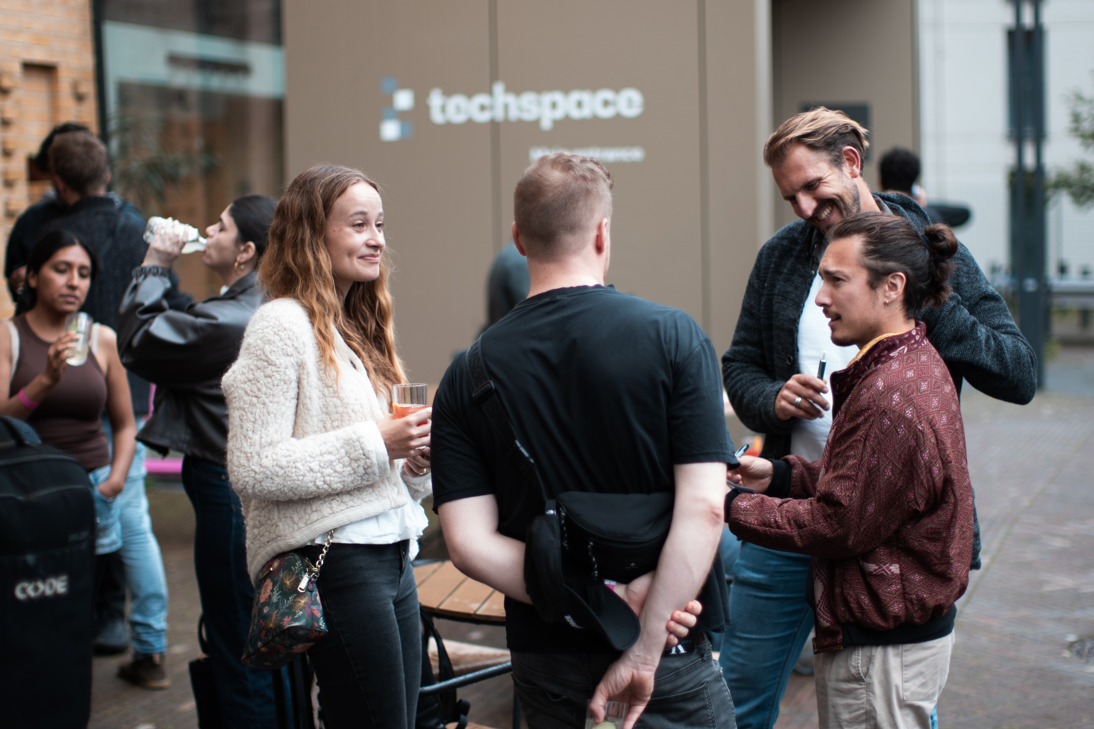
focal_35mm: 75
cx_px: 547
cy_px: 364
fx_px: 2279
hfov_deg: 27.0
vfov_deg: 18.2
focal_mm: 50
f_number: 1.3
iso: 80
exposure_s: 1/160
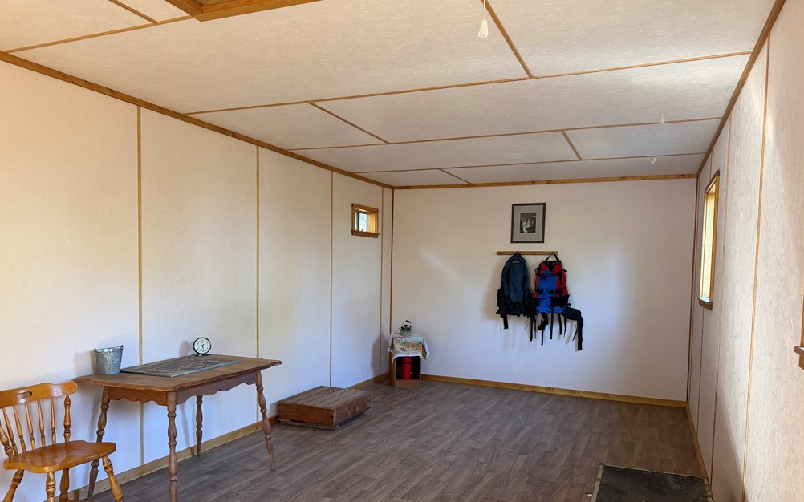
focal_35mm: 26
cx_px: 406
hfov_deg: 70.4
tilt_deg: -2.5
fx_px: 570
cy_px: 302
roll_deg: -0.9
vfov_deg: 47.3
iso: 200
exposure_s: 1/75
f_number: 1.78
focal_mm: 6.76
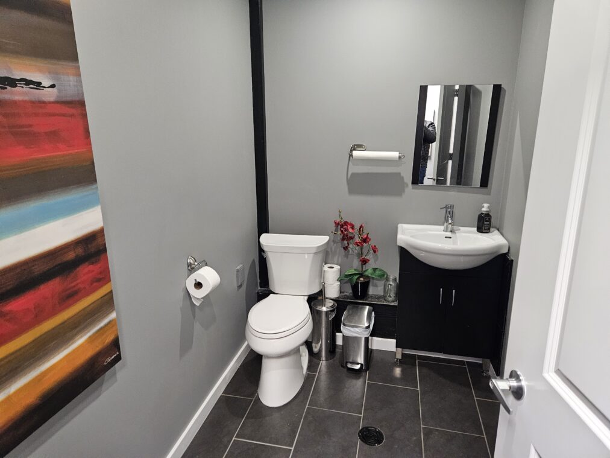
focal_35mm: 23
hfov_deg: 73.9
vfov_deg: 58.9
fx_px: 405
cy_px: 229
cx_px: 305
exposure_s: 1/120
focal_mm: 5.4
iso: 800
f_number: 1.8
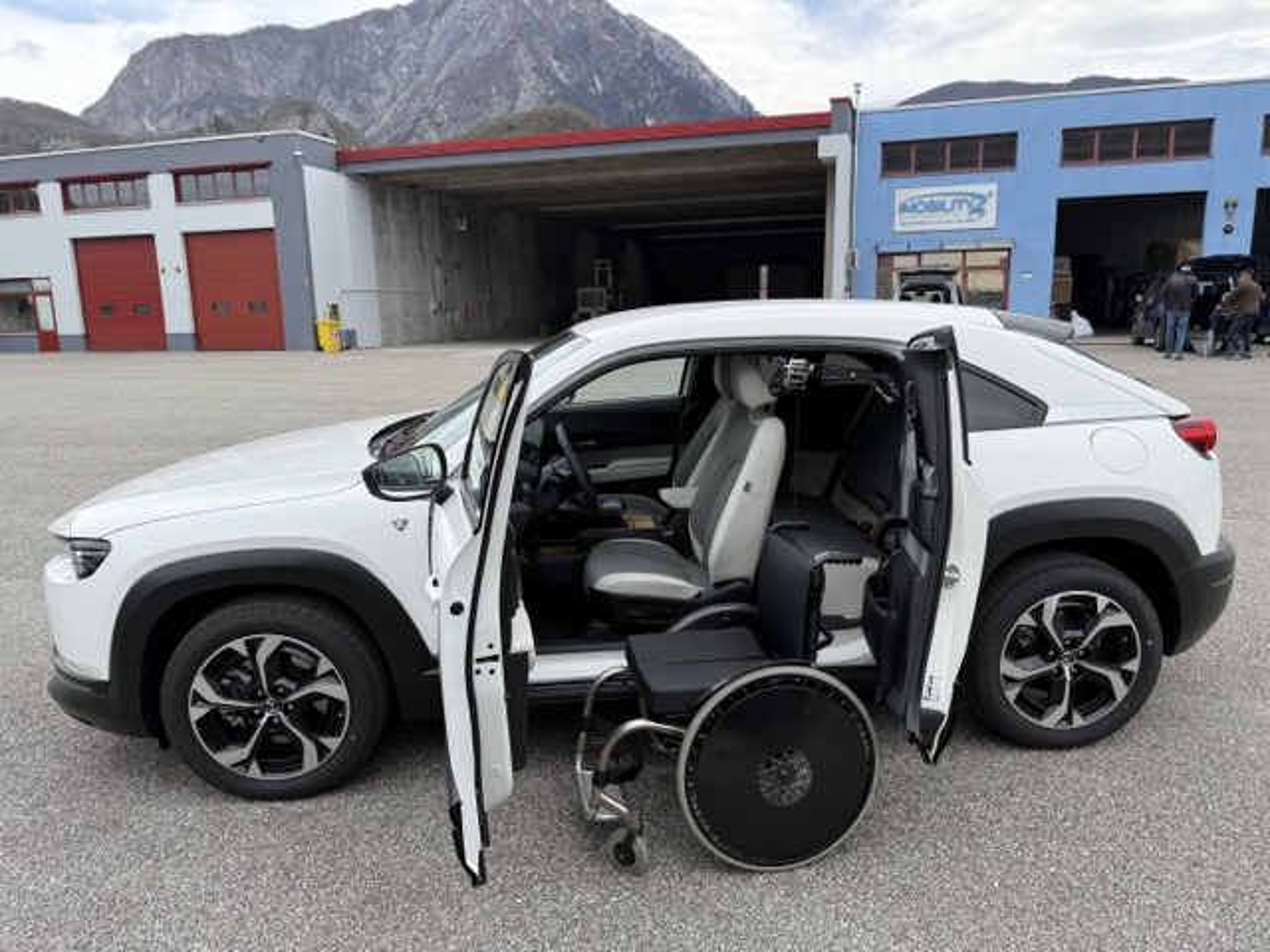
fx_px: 881
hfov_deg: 71.6
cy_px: 476
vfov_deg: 56.8
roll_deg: +1.6
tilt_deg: -11.0
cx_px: 635
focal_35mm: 24
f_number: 1.78
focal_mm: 6.76
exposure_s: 1/1618
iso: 80
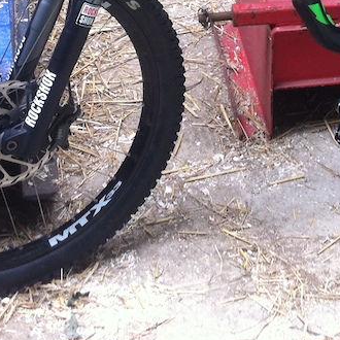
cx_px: 300
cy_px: -47
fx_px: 1067
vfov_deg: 17.4
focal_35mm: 96
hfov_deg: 17.9
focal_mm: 3.85
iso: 100
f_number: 2.8
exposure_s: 1/15
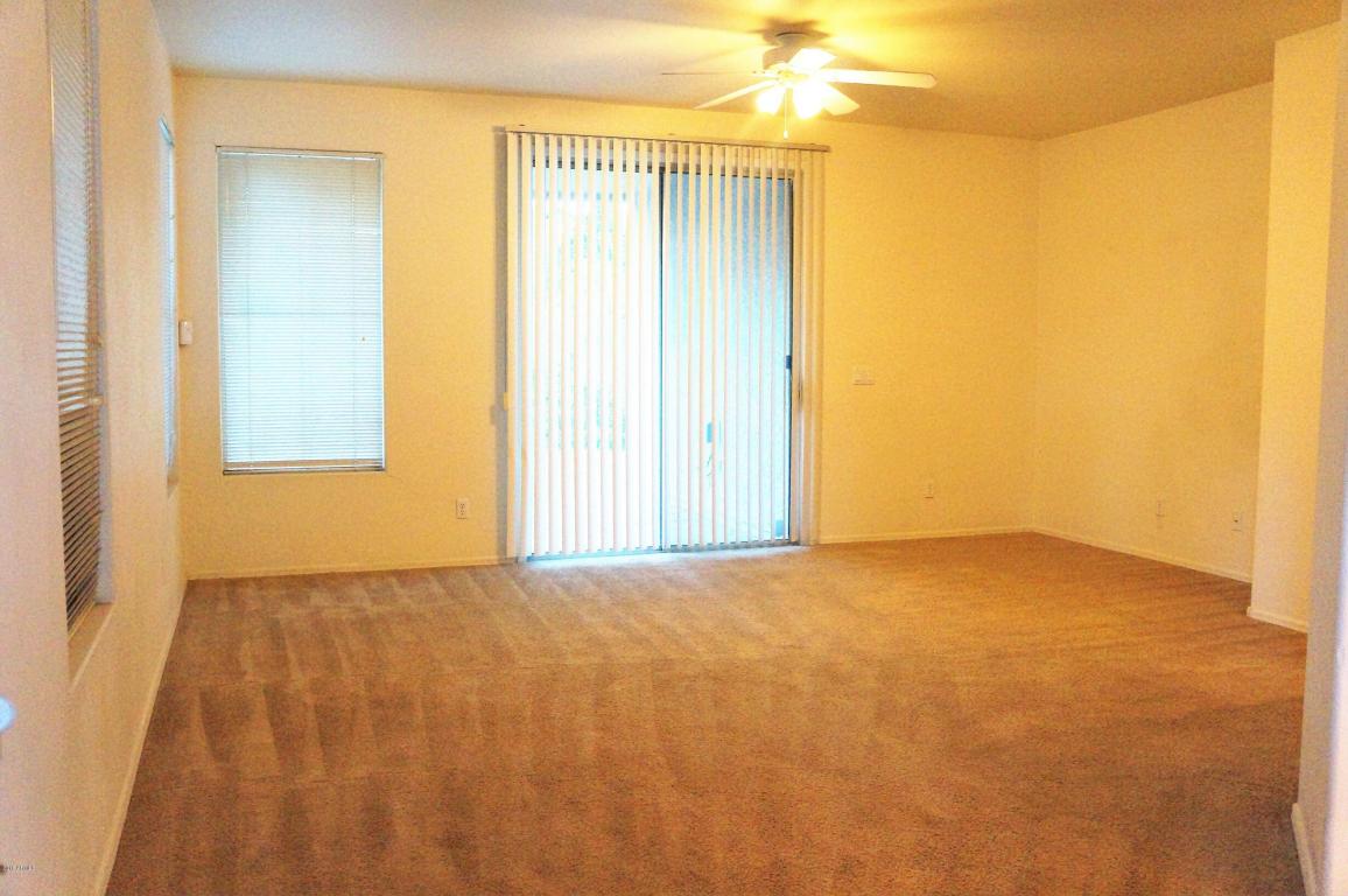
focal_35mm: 30
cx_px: 674
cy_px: 448
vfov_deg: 43.5
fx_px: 1122
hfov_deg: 62.0
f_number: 4
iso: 2000
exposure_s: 1/160
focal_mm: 20
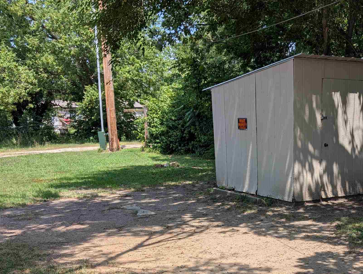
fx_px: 483
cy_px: 217
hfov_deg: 39.9
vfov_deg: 30.8
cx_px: 278
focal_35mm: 46
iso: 22
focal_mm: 6.9
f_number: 1.68
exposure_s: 1/746
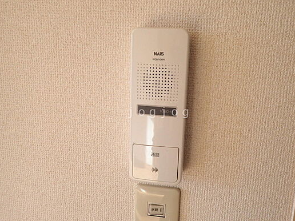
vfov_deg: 45.4
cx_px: 160
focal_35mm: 31
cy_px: 112
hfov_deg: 58.3
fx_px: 264
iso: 100
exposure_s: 1/100
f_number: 2
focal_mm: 4.5
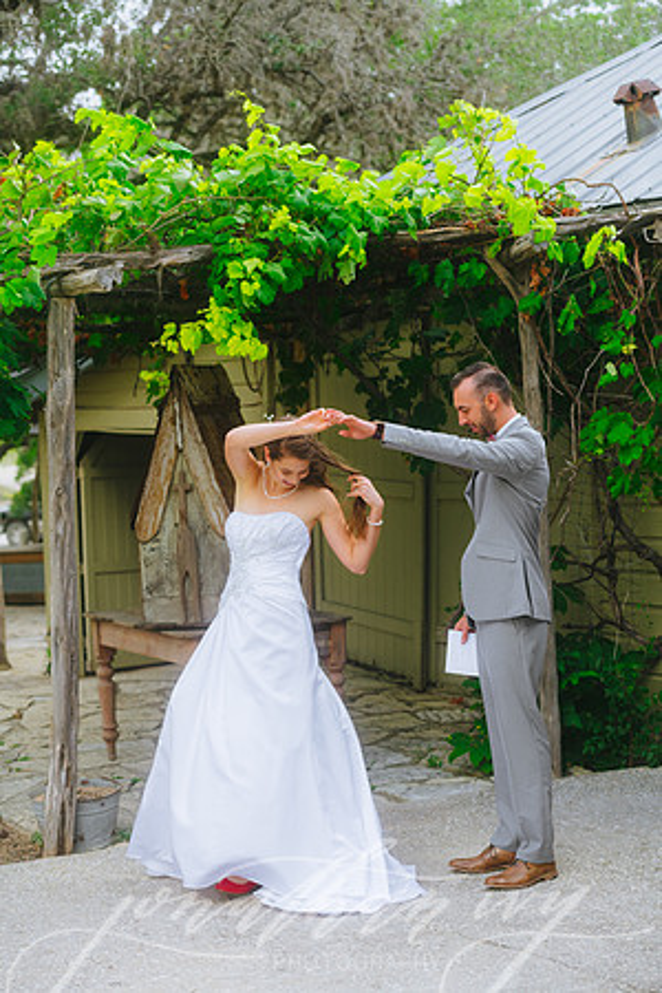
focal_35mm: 70
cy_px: 496
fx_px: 1931
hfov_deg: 19.5
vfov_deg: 28.8
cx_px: 331
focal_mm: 70
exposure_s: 1/800
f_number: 2.8
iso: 200
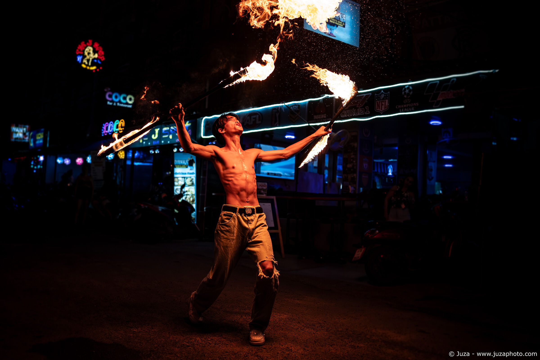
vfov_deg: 37.9
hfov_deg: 54.4
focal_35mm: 35
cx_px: 270
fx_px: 525
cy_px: 180
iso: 1600
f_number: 1.4
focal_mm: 23
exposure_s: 1/2700
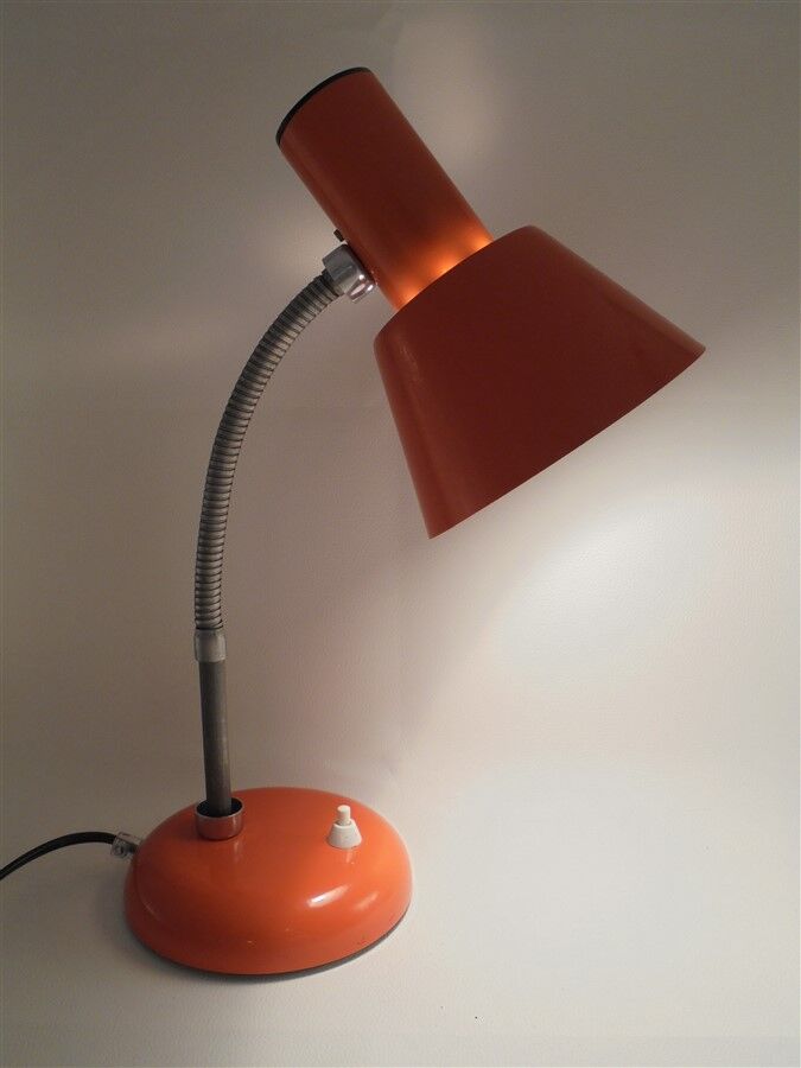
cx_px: 400
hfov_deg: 48.2
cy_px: 534
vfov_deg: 61.7
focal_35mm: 29
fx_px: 895
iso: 100
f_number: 3.7
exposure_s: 1/30
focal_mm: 5.3
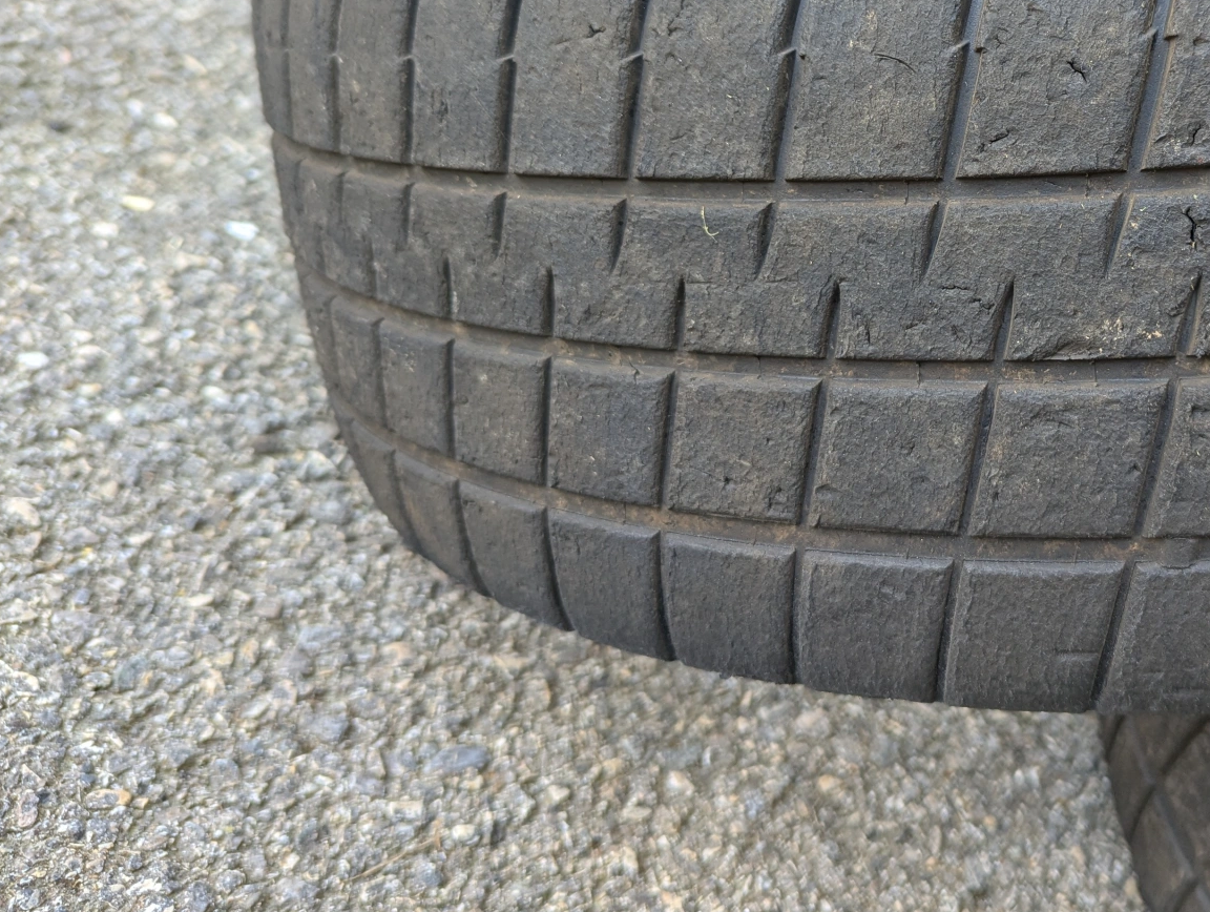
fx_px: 1401
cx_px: 930
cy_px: 202
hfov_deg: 44.9
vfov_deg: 35.1
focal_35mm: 40
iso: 55
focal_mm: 6.81
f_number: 1.85
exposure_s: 1/66.2
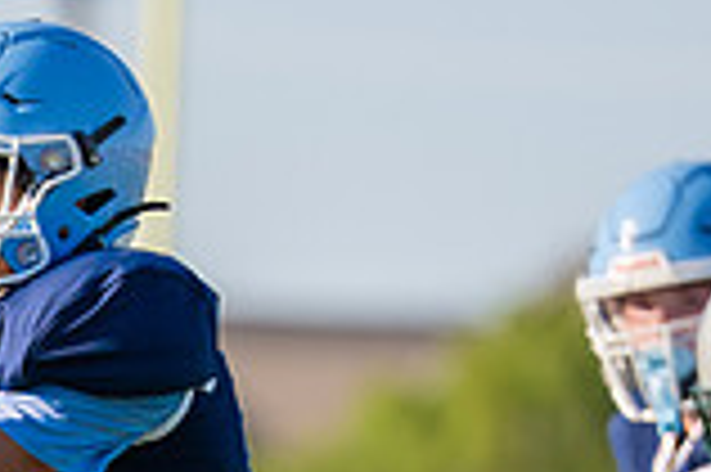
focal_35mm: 1092
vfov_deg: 1.3
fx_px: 21544
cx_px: -566
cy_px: 825
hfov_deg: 1.9
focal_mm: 200
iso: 250
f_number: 2.8
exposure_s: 1/4000
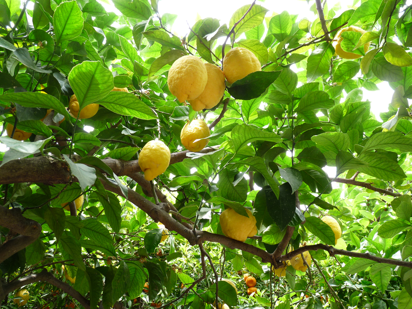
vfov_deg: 51.4
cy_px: 154
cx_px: 206
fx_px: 321
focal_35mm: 27
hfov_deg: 65.3
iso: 100
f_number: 2.8
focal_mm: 4.8
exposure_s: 1/80
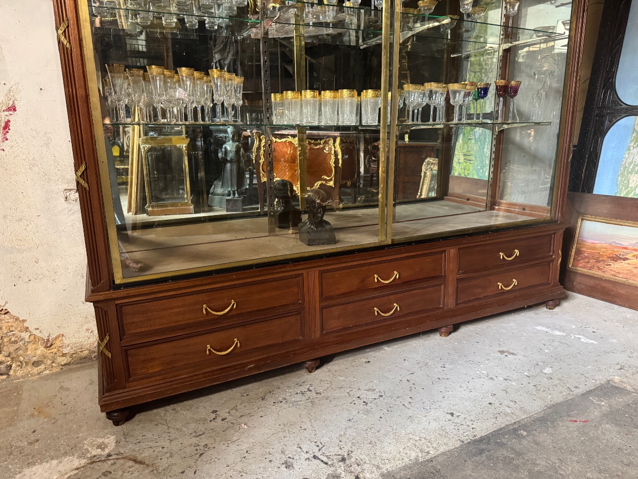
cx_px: 319
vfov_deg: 56.8
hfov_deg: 71.6
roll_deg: +0.8
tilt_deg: -13.1
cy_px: 240
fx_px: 442
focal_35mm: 24
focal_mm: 6.76
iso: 800
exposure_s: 1/50
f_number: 1.78
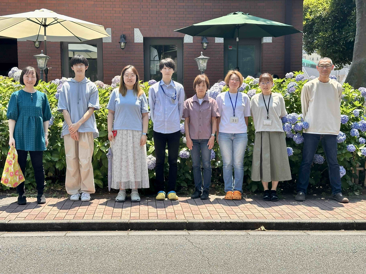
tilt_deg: -3.4
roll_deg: +0.0
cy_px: 137
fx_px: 508
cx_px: 183
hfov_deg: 39.7
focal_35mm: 48
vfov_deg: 30.3
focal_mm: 6.86
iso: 64
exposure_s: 1/1171
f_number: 1.78
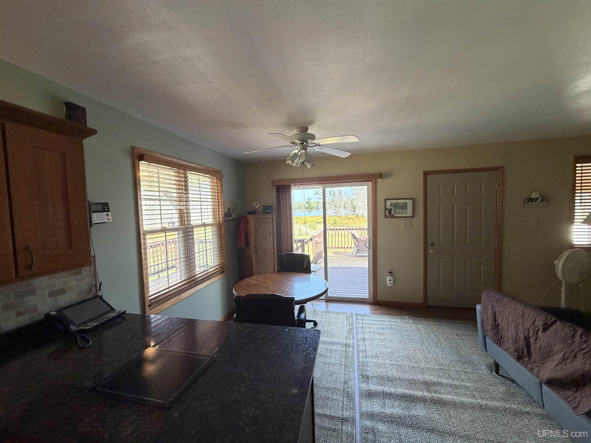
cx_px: 296
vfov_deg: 85.7
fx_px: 239
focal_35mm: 14
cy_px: 222
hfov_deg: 102.1
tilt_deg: -2.6
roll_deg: +2.6
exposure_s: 1/72
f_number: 2.2
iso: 320
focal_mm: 2.22
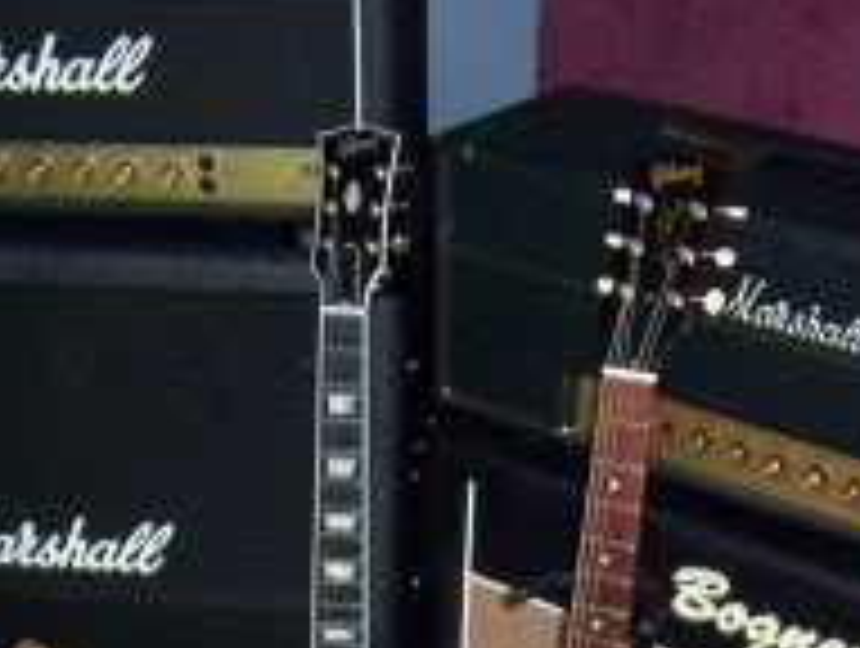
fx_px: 1917
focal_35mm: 77
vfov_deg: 18.9
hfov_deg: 25.3
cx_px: 473
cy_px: 576
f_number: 2.76
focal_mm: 5.54
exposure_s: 1/30
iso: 140
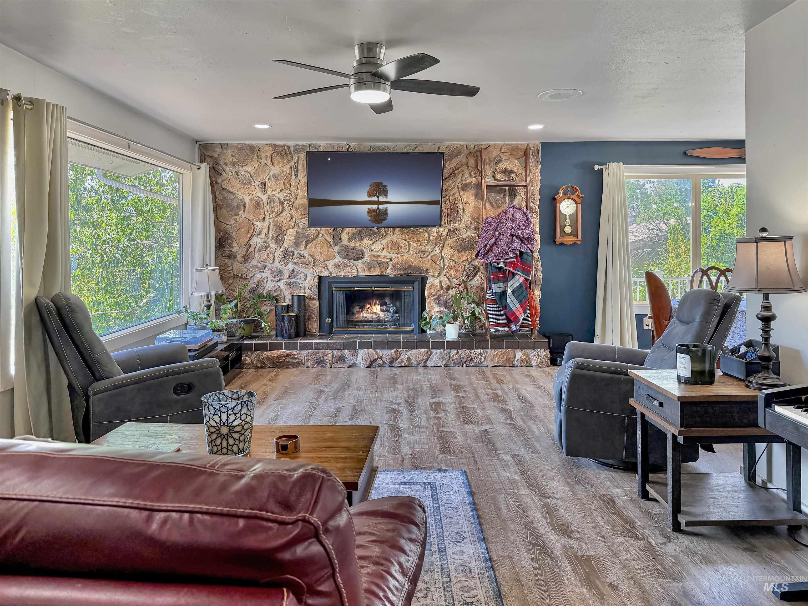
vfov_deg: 56.8
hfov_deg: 71.6
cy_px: 303
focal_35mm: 24
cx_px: 404
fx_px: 560
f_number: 1.78
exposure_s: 1/123
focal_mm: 6.76
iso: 125
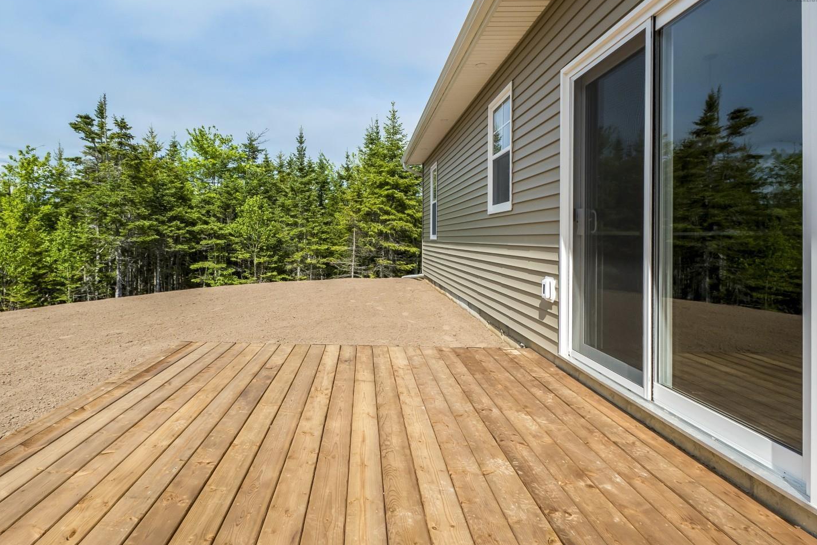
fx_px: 386
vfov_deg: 70.4
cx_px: 395
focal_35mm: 17
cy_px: 254
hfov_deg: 93.2
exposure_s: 1/1250
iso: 400
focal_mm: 10
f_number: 6.3
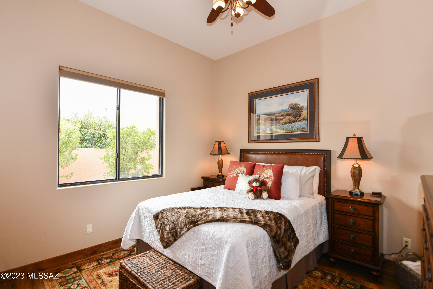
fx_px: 192
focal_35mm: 16
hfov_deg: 96.7
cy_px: 144
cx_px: 216
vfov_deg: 73.7
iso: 200
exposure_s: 1/100
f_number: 5
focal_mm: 11
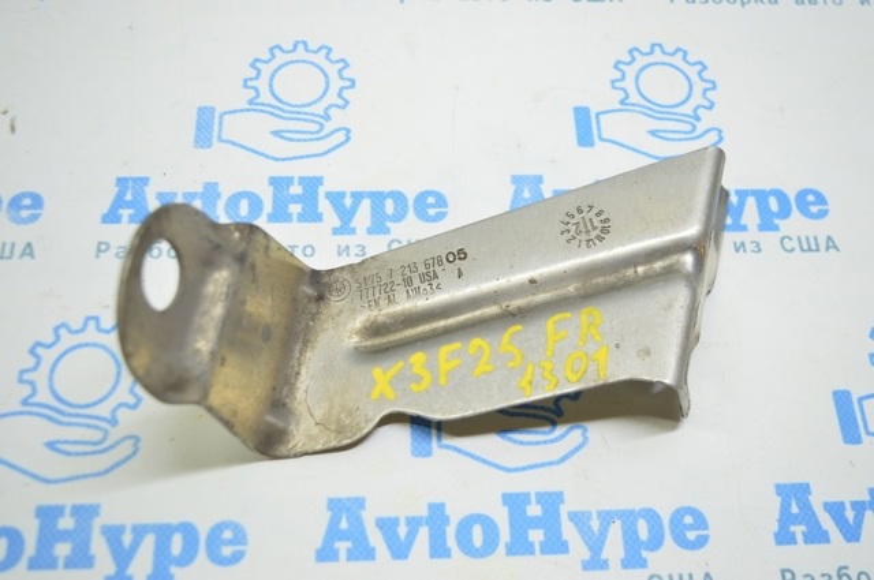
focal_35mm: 40
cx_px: 437
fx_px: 982
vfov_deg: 32.9
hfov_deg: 48.0
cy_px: 290
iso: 400
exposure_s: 1/40
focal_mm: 27
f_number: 4
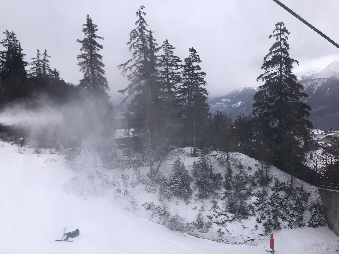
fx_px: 274
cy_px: 127
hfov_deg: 63.4
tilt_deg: -5.2
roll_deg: +1.8
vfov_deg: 49.7
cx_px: 170
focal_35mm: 28
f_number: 1.8
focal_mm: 4
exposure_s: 1/440
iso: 20
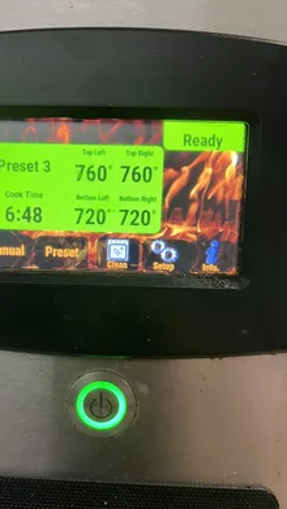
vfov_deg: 66.1
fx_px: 392
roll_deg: -0.2
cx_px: 106
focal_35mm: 29
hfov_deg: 39.9
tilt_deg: -4.7
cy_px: 256
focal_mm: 5.1
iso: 250
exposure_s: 1/60
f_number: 1.6
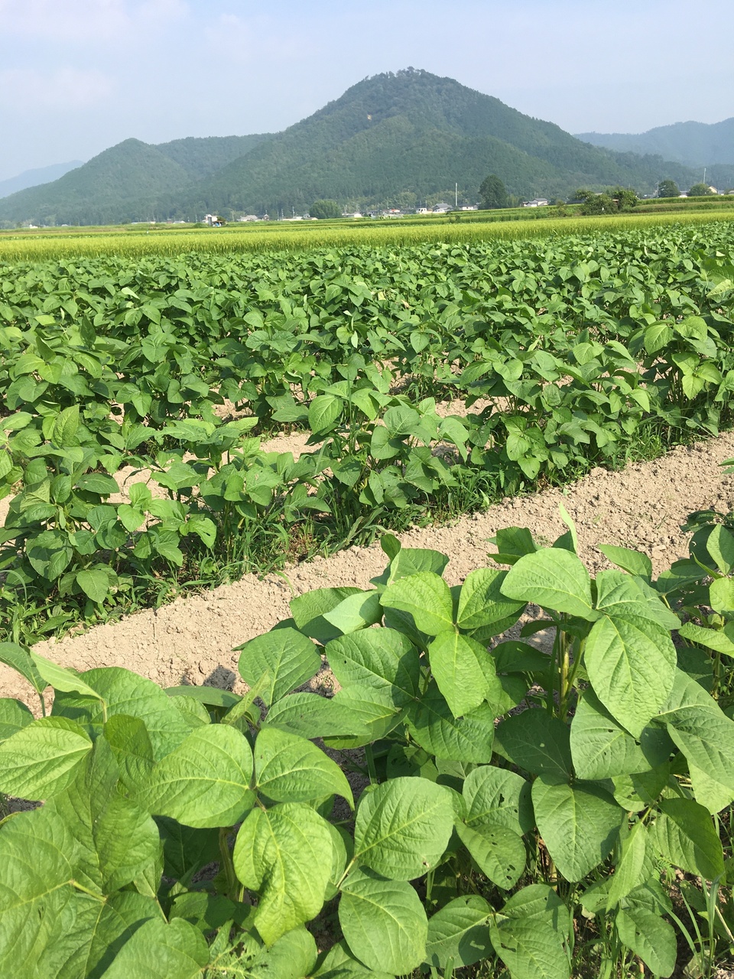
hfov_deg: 48.2
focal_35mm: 29
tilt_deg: -17.7
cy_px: 490
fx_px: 820
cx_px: 367
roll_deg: +2.4
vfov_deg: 61.7
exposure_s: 1/1183
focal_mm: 4.15
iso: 25
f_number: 2.2
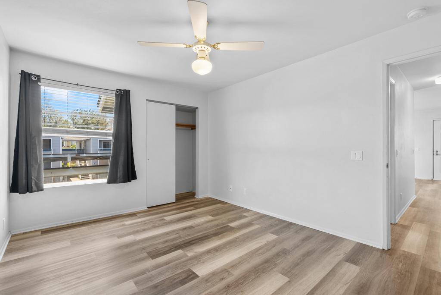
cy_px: 148
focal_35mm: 16
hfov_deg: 96.7
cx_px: 220
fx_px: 196
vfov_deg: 73.8
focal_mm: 16
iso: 200
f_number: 9
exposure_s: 1/2.5
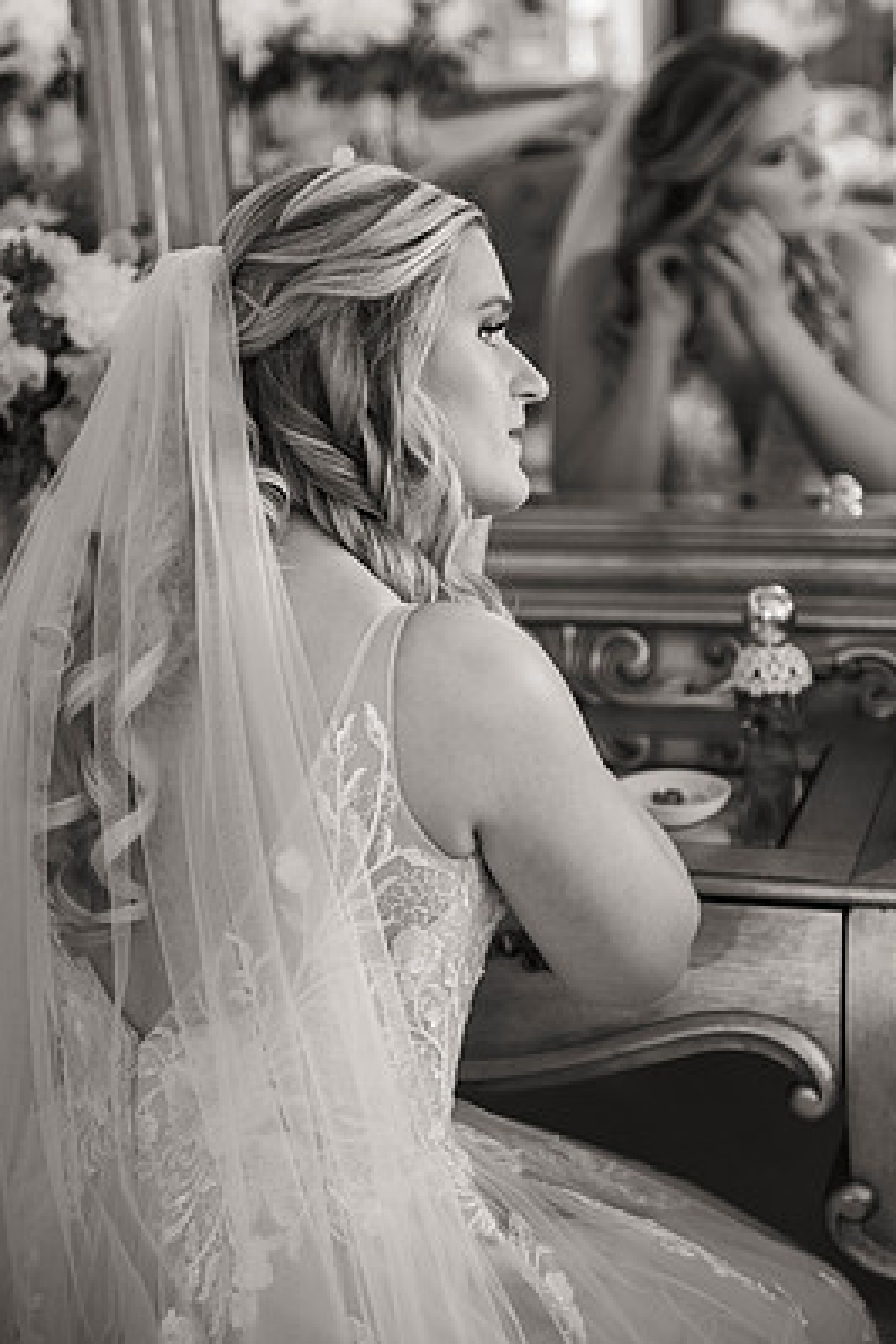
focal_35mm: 70
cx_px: 428
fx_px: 2613
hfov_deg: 19.5
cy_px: 596
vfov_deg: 28.8
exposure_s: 1/125
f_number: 2.8
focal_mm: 62
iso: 1000
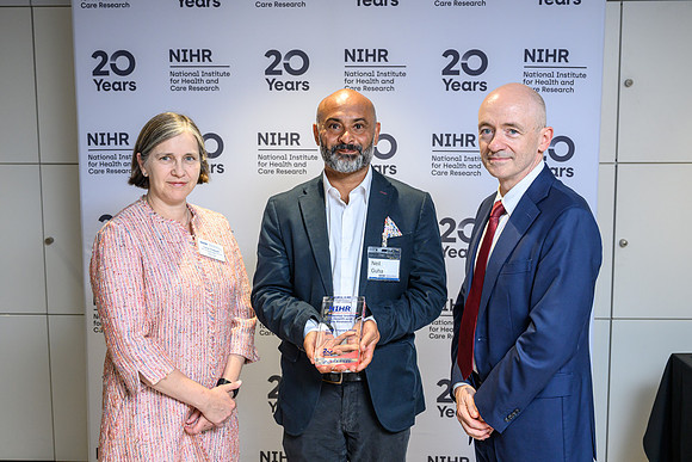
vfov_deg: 30.7
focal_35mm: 44
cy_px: 231
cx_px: 377
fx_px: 842
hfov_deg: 44.6
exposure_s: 1/200
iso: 1250
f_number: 4.5
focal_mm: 40
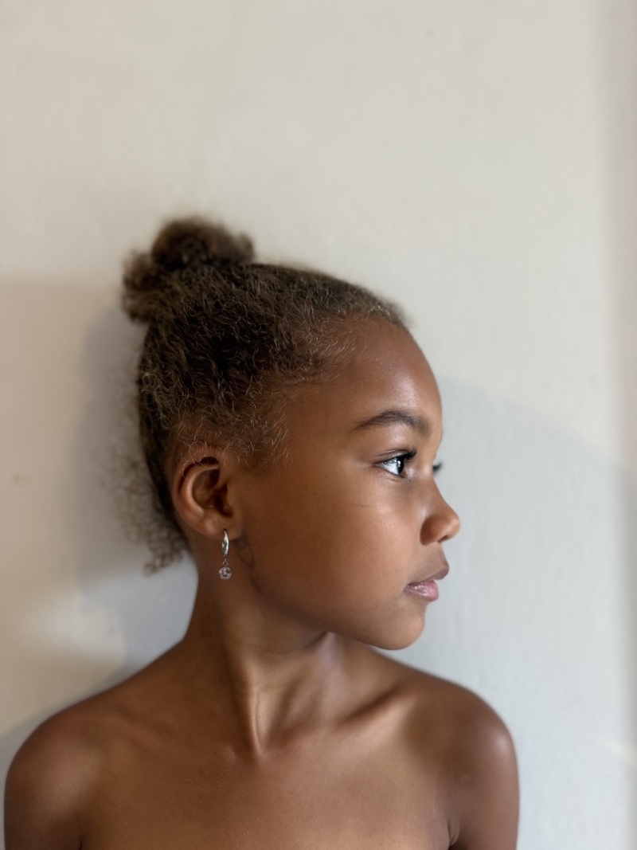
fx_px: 589
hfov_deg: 56.8
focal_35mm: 24
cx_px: 318
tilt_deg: +2.5
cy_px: 425
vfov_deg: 71.6
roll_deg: +0.2
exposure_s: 1/50
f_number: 1.78
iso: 400
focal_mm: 6.76
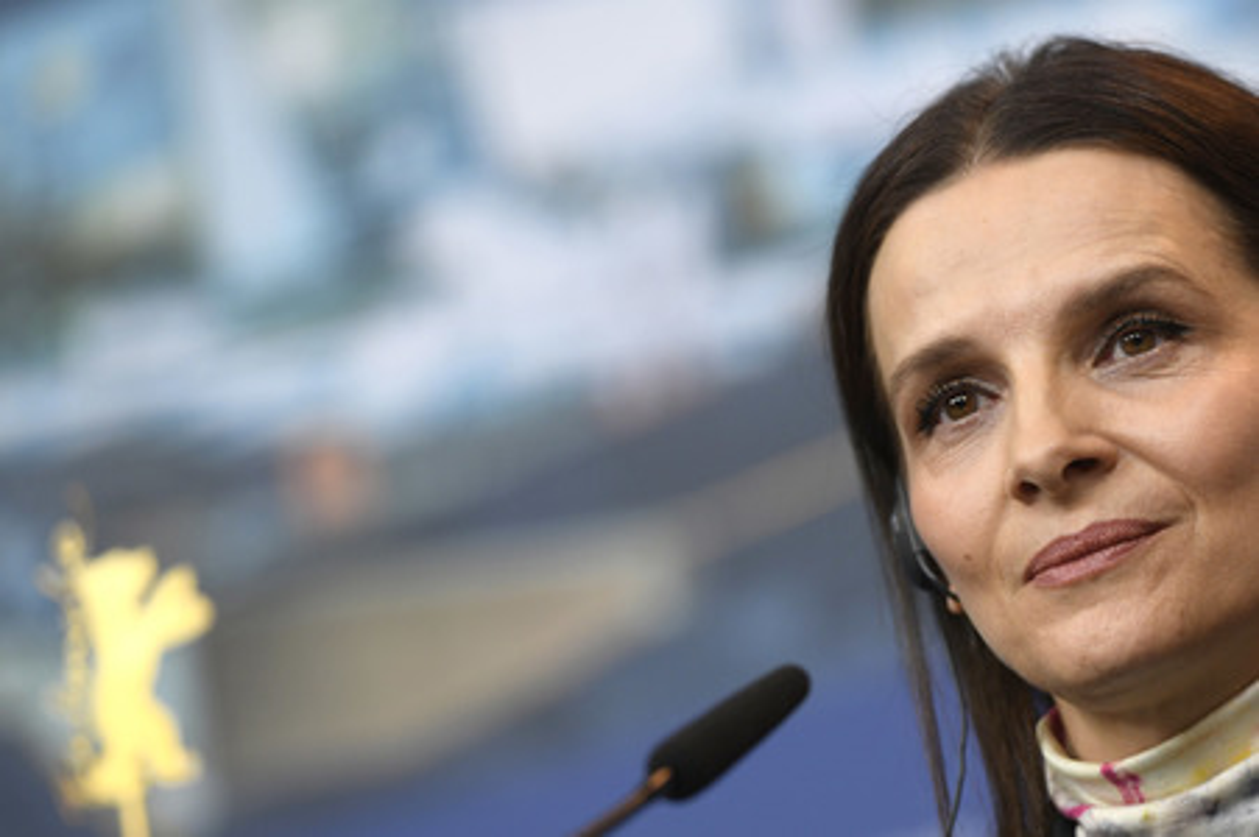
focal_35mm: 200
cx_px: 630
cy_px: 418
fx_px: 6989
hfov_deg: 10.3
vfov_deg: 6.9
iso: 1000
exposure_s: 1/320
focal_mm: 200
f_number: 3.5
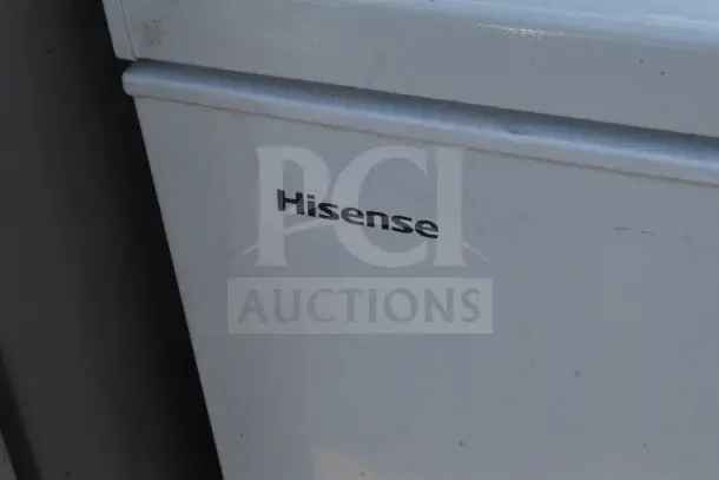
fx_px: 1648
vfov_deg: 16.6
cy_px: 240
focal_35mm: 82
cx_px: 360
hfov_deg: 24.6
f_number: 29
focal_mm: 55
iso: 6400
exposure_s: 1/2500
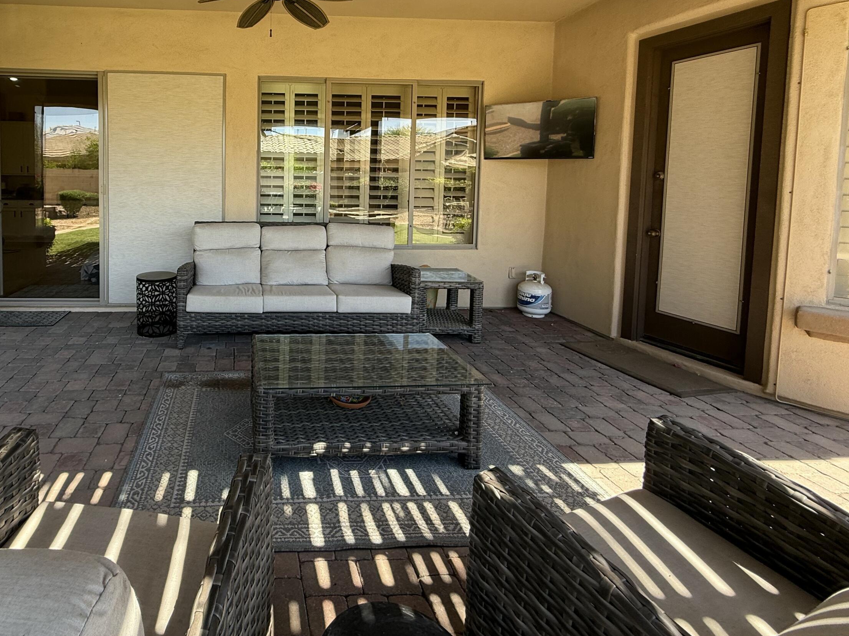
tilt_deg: -2.9
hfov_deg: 81.5
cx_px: 275
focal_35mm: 19
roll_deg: -0.7
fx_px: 466
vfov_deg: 66.6
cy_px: 207
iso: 50
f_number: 2.2
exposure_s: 1/116
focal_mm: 2.22
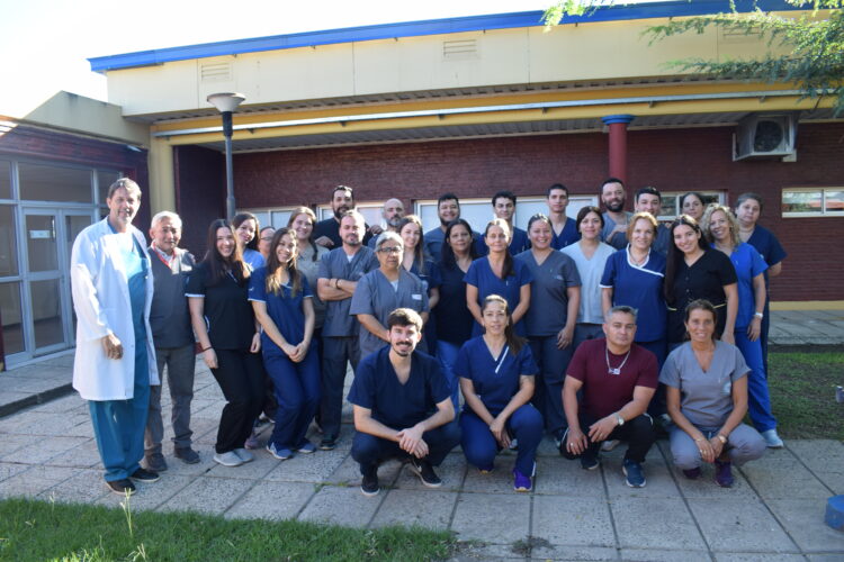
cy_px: 281
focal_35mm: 27
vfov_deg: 47.9
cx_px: 422
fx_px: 633
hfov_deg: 67.4
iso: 400
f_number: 6.3
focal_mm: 18
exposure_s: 1/160
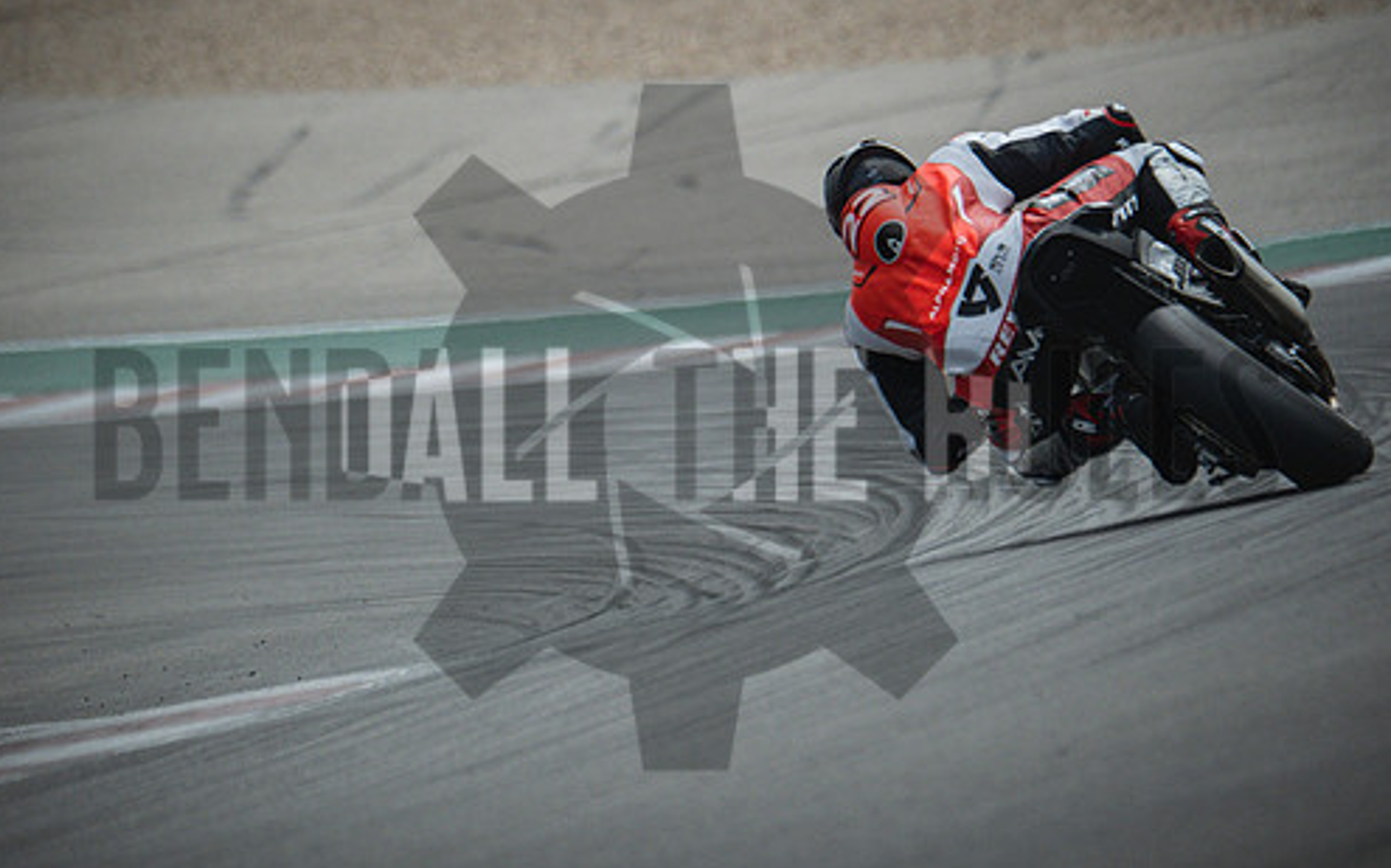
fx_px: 27172
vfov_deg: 1.8
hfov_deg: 2.9
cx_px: 686
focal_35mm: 717
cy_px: 428
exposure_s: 1/2500
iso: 1600
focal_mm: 400
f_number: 5.6
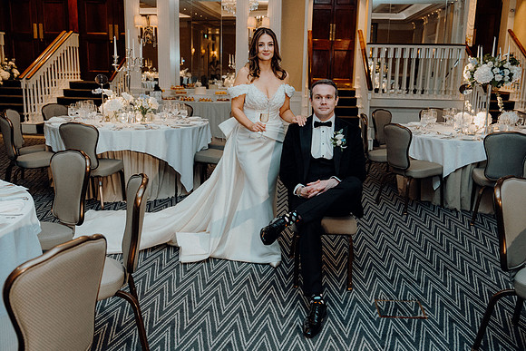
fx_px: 497
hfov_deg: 55.8
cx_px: 263
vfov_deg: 38.9
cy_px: 176
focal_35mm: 34
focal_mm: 34
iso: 2500
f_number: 3.5
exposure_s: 1/200
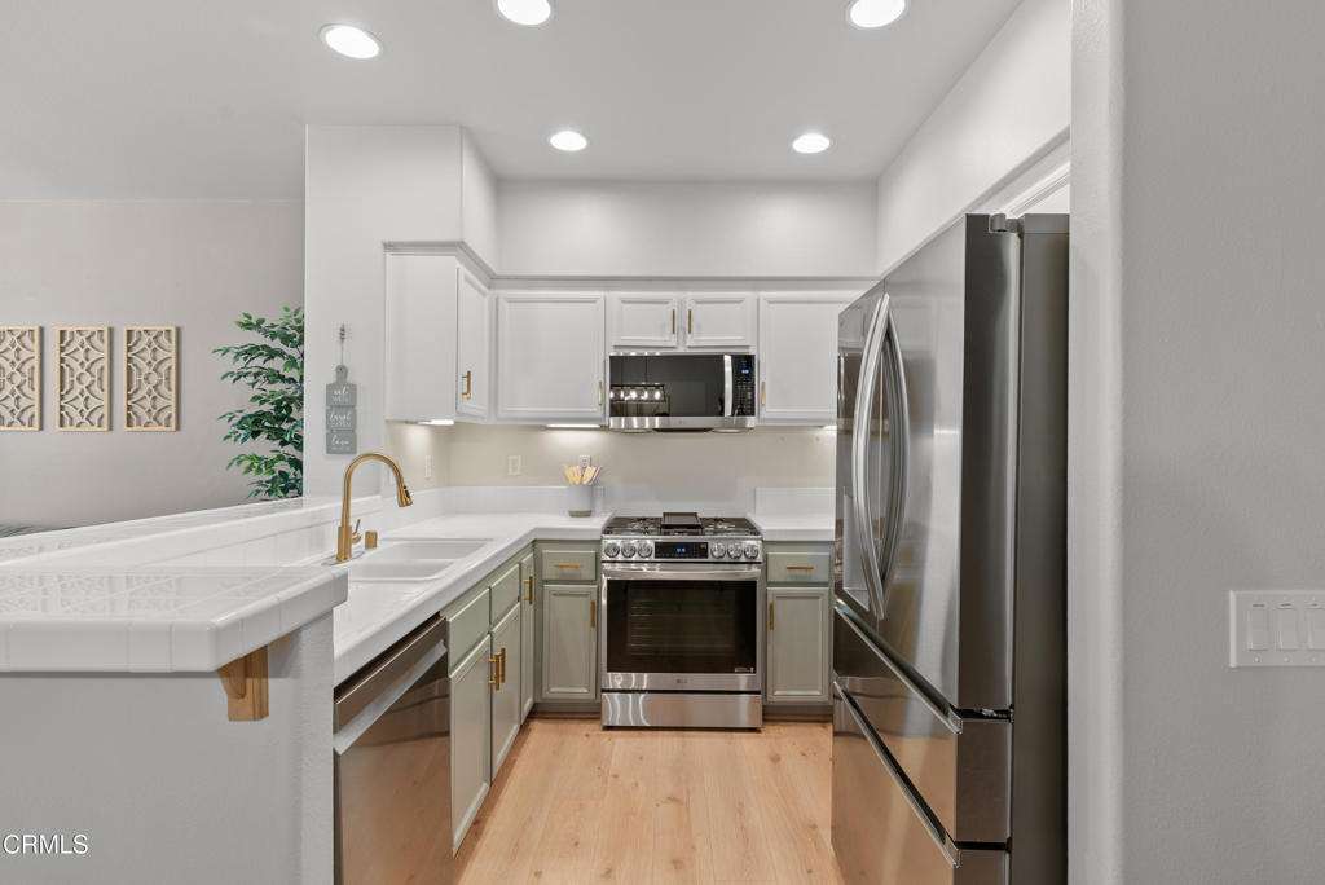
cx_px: 662
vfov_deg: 70.5
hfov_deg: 93.2
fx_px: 626
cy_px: 442
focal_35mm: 17
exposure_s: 1/4
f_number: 6.3
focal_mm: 17
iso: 250
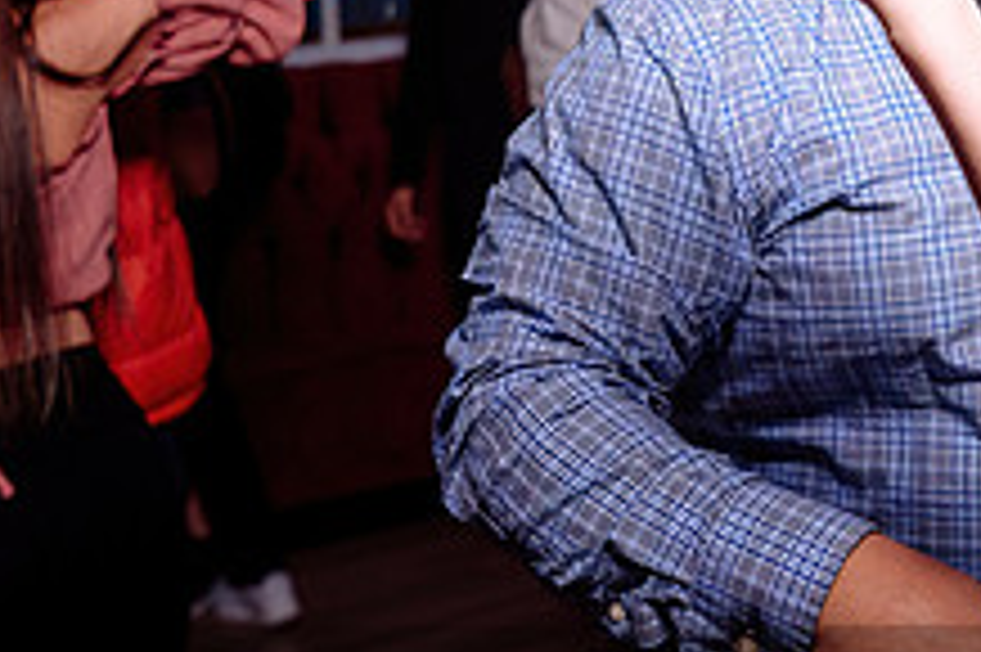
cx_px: 976
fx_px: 2015
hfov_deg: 26.0
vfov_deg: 18.0
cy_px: 22
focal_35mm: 74
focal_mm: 24
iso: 1000
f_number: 2.8
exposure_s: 1/125
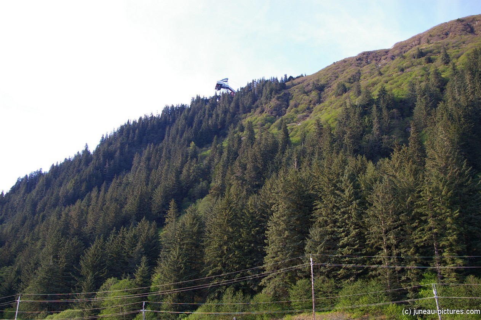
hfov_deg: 53.2
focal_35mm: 36
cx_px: 240
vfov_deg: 36.8
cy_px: 160
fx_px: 481
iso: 200
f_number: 5.6
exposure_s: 1/180
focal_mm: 24
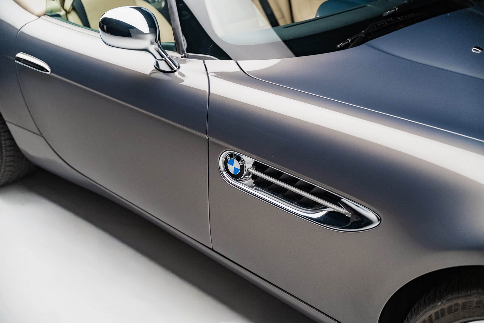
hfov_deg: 43.0
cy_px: 162
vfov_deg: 29.4
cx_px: 242
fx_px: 614
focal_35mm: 46
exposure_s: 1/100
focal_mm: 45.7
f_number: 2.8
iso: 2000
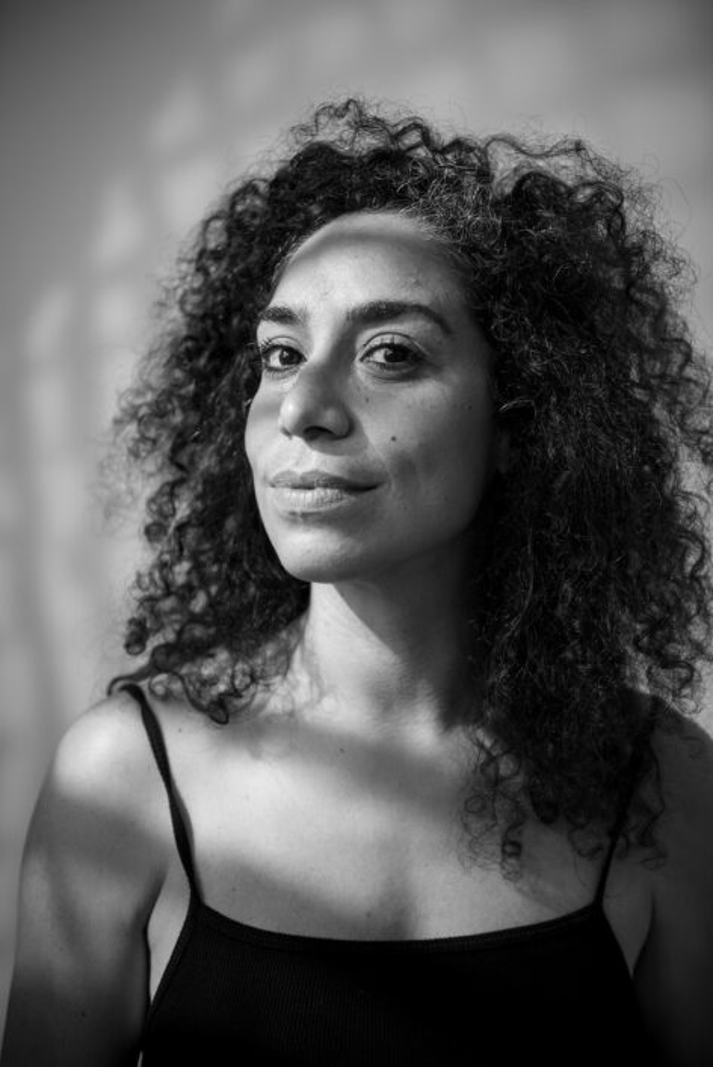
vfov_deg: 41.1
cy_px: 534
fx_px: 1424
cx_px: 356
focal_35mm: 48
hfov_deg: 28.1
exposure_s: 1/320
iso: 500
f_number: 2.8
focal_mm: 48
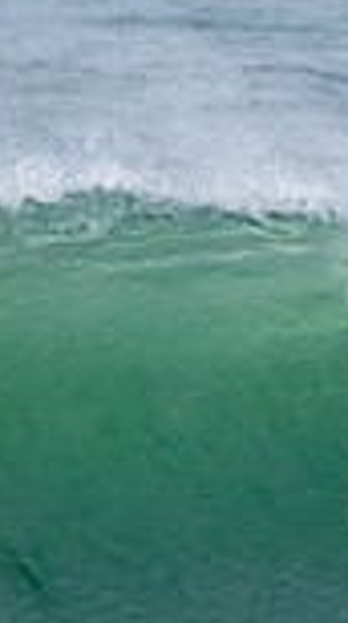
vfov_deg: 0.7
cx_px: 866
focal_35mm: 2967
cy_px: 403
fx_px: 48941
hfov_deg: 0.4
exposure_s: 1/2000
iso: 450
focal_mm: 500
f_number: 5.6
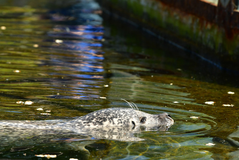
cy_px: 80
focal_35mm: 400
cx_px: 120
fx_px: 2656
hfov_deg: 5.2
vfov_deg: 3.4
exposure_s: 1/2500
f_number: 5
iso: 500
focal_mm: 200
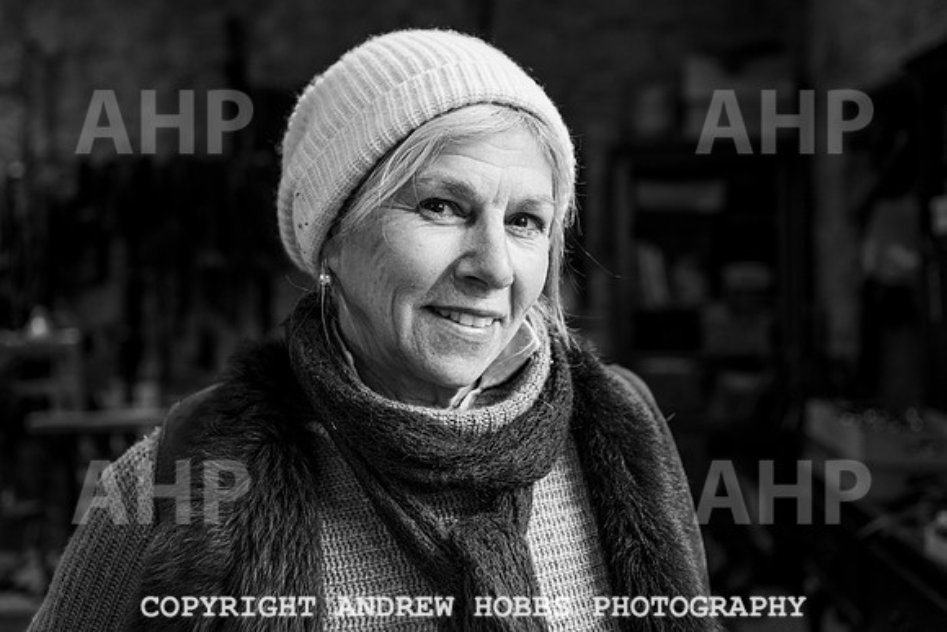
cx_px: 473
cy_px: 273
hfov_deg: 47.7
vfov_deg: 32.8
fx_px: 1071
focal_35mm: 41
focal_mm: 35
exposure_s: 1/60
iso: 1000
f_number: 3.5
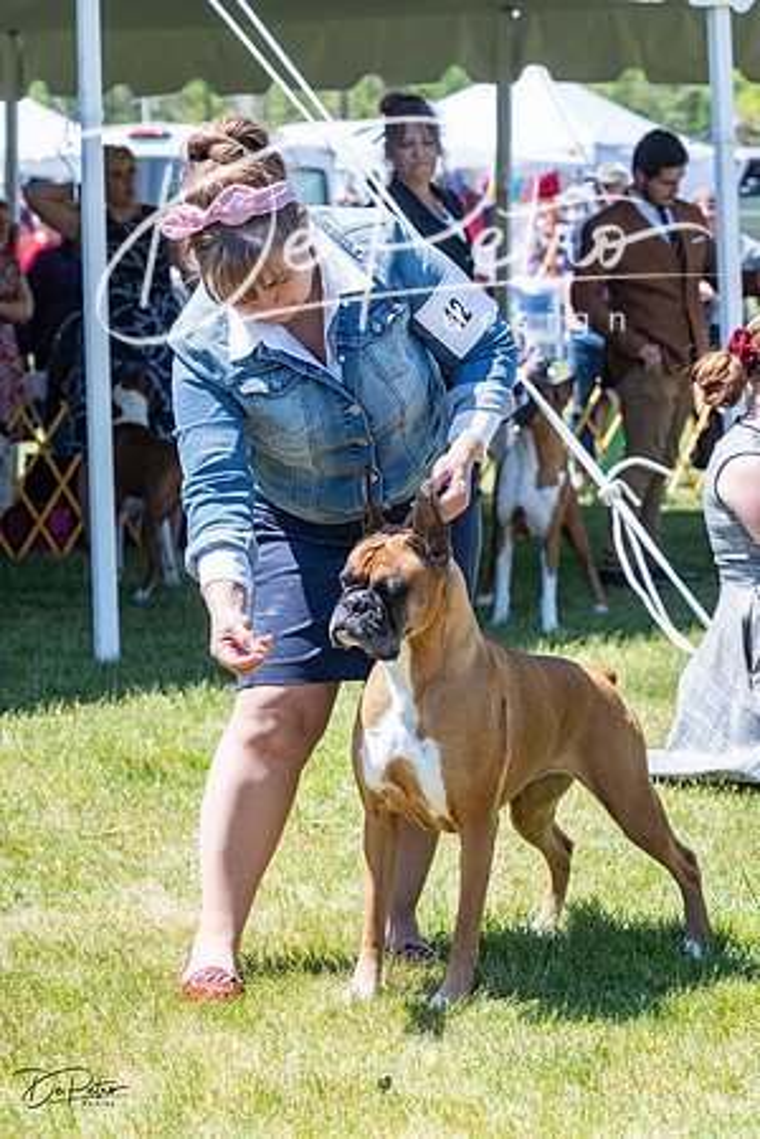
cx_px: 380
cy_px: 570
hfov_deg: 13.6
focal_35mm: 101
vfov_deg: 20.2
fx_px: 3198
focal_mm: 101
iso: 1250
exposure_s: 1/1600
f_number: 7.1
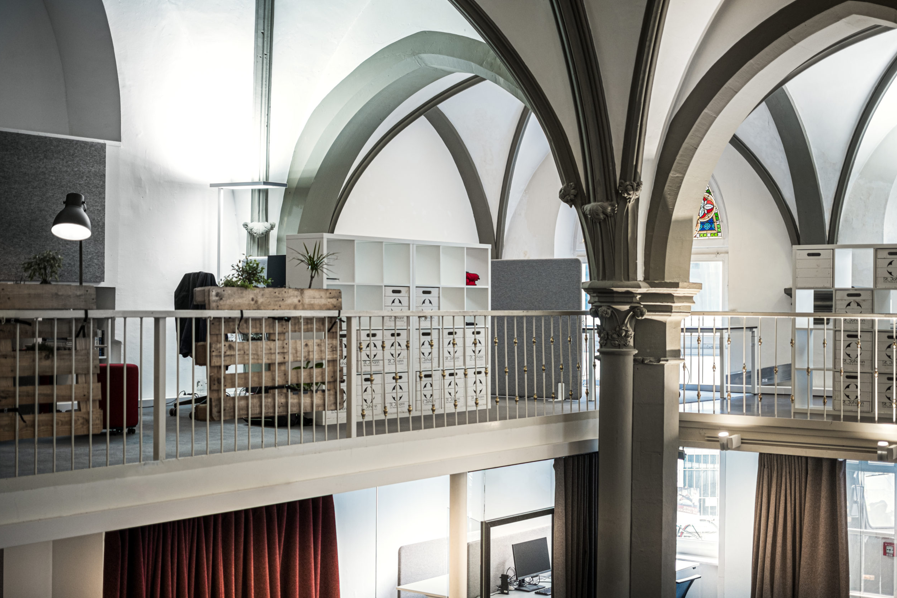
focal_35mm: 51
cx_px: 444
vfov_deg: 26.5
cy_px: 302
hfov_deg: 38.9
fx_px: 1271
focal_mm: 33
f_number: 1.4
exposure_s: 1/125
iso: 200
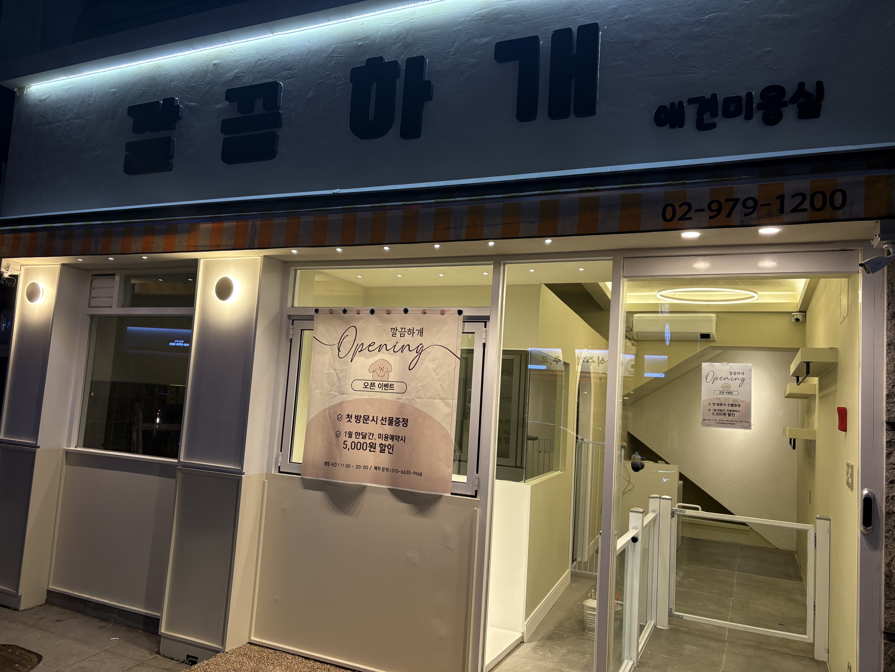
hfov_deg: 67.3
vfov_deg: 53.1
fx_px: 672
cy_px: 336
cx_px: 448
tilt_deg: +5.4
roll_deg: -3.1
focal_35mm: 26
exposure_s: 1/125
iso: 125
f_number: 1.6
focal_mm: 5.96
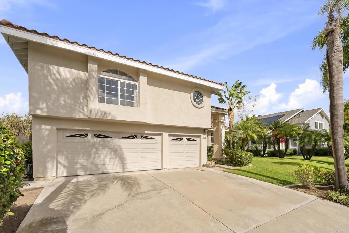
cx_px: 174
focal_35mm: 16
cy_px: 116
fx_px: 155
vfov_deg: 73.8
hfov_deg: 96.7
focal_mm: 16
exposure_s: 1/800
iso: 500
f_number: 8
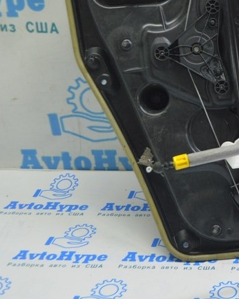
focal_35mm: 80
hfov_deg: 18.0
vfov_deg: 23.6
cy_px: 73
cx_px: 303
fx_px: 707
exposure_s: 1/20
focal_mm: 24
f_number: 5.6
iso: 400
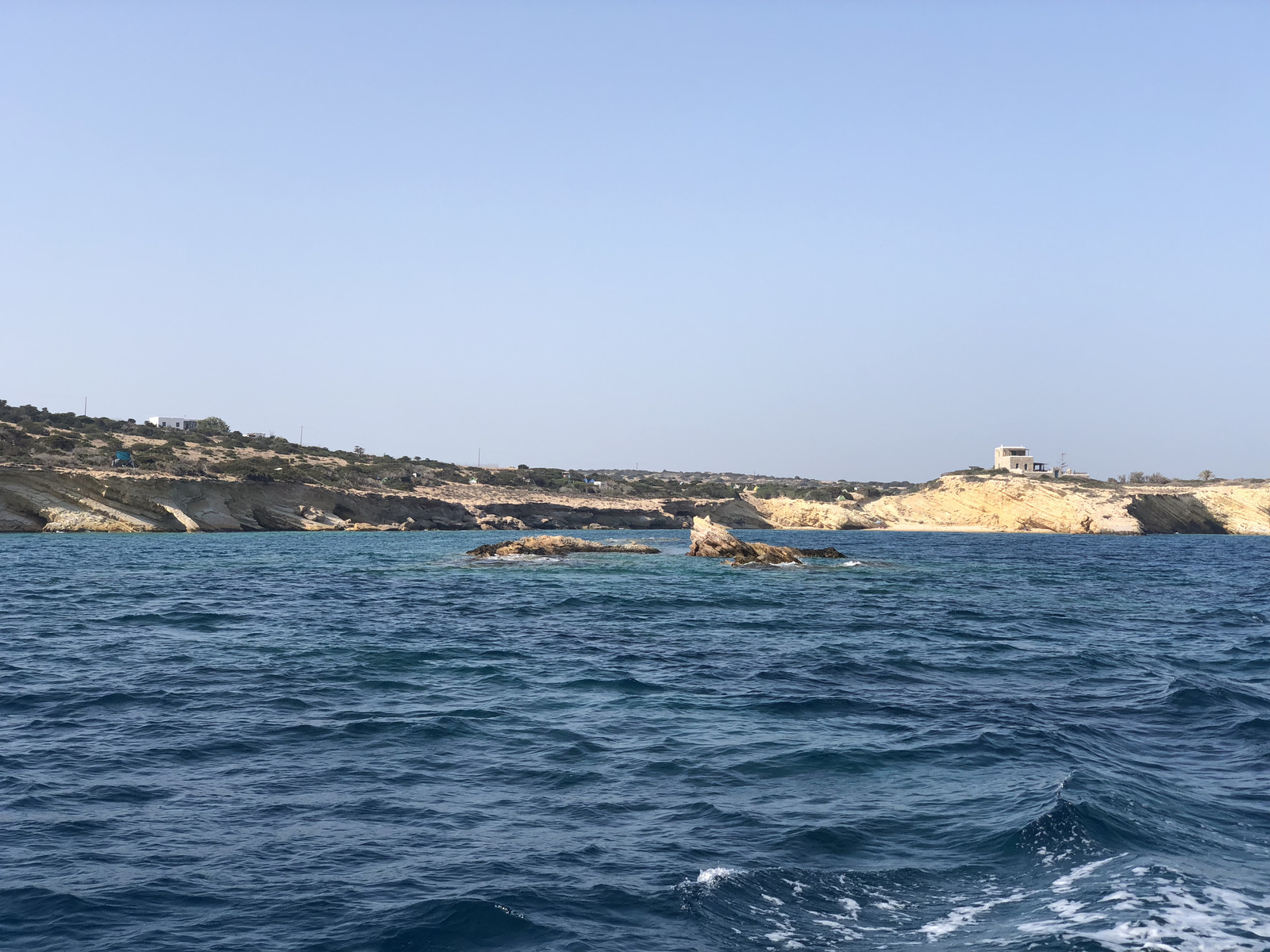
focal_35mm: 52
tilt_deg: +1.7
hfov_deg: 36.8
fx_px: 1908
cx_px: 635
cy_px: 476
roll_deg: +1.4
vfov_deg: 28.0
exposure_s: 1/1171
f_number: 2.4
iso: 16
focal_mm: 6
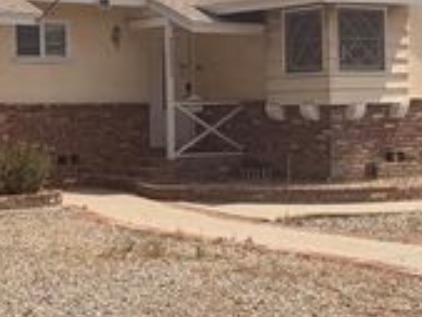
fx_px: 1110
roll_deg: +1.7
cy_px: 77
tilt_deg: +1.6
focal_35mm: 91
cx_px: 260
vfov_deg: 16.2
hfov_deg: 21.5
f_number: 1.78
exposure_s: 1/8130
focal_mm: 6.76
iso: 80
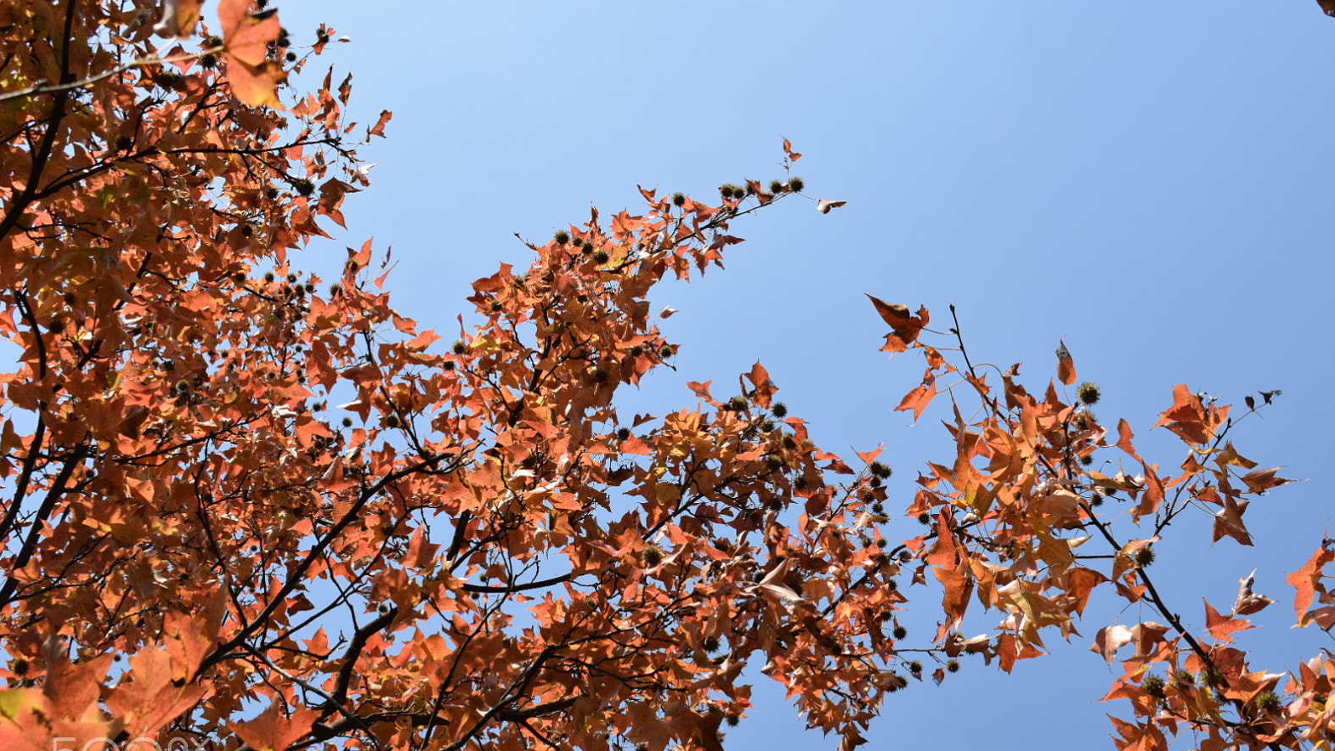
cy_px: 415
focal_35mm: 48
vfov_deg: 24.9
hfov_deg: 42.9
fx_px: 1699
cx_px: 679
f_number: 8
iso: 200
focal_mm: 30
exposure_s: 1/400
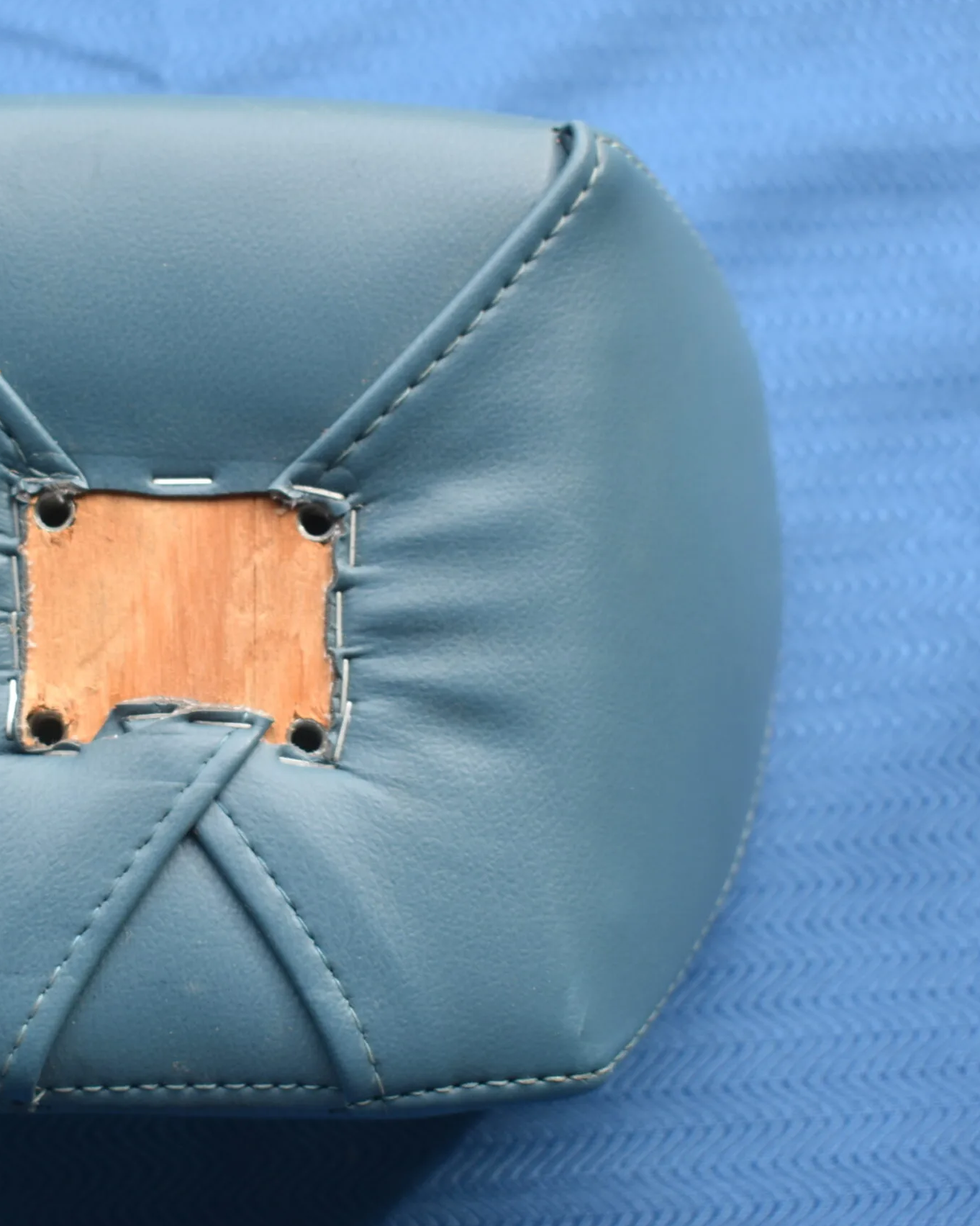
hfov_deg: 21.0
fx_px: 2611
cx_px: 203
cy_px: 614
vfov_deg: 26.4
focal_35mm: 72
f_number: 5.6
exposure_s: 1/125
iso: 200
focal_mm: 34
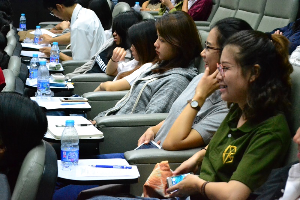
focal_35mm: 82
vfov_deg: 16.5
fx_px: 687
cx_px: 150
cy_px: 100
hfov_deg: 24.6
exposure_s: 1/40
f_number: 5.6
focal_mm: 55
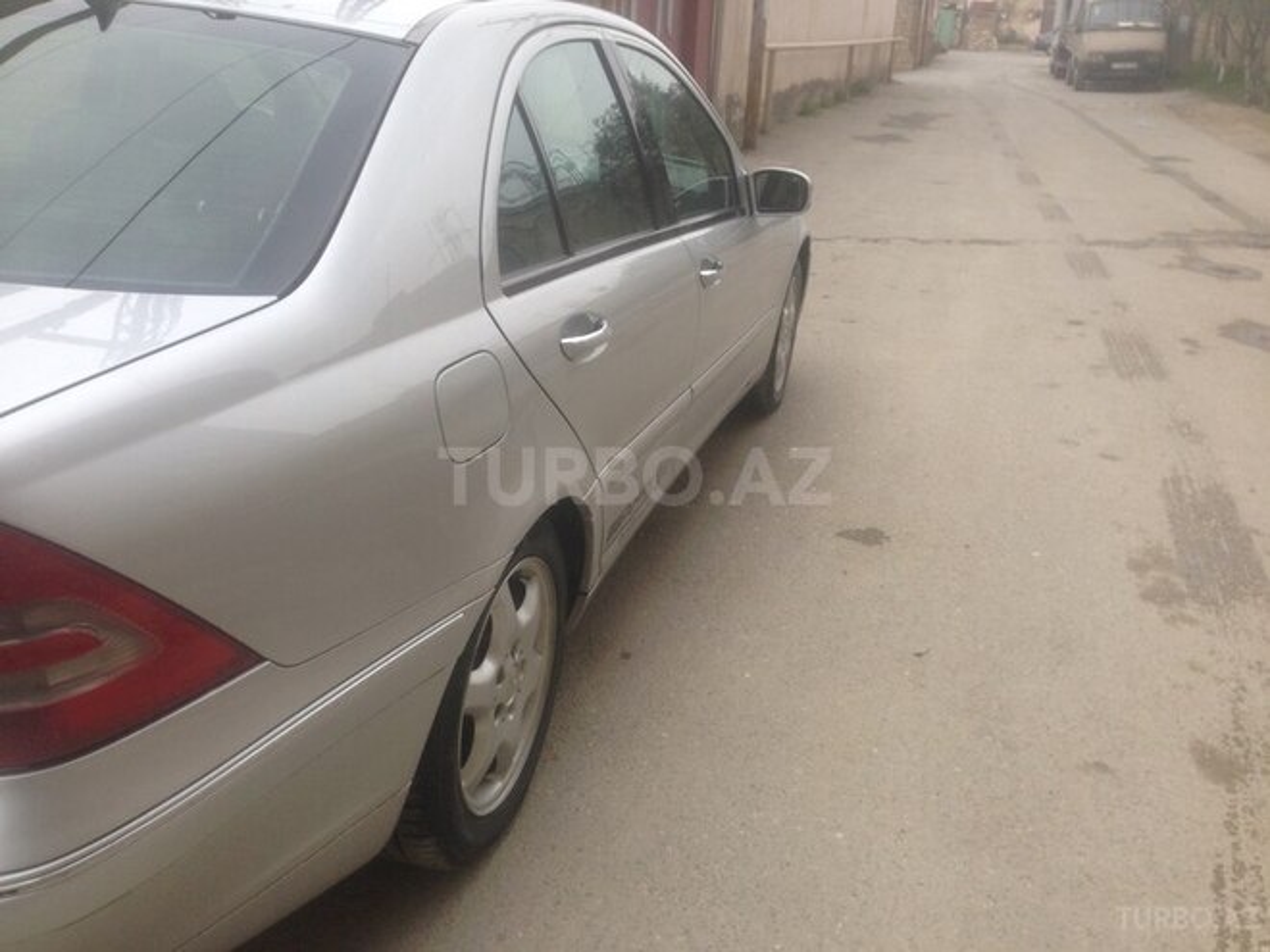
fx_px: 1211
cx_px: 635
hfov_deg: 55.4
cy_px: 476
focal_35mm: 33
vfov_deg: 42.9
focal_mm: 4.12
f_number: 2.4
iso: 50
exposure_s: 1/463
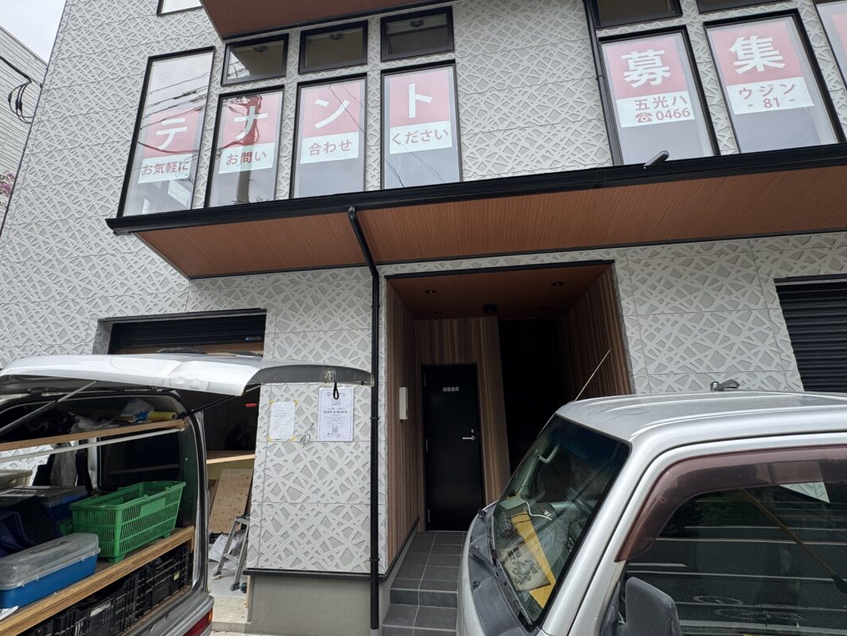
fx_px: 416
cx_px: 407
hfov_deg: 91.0
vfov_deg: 74.7
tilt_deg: +17.5
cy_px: 297
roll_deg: +1.6
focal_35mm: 17
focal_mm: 2.22
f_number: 2.2
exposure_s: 1/556
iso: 40
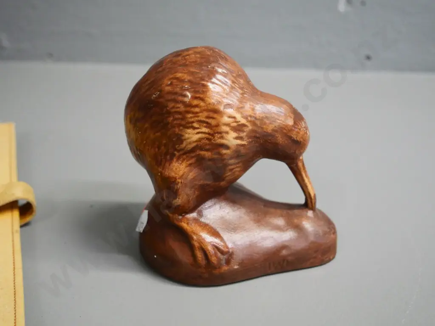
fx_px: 553
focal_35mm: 44
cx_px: 218
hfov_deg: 42.9
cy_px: 163
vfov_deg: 32.9
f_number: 4.5
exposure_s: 1/125
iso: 3200
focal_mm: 22
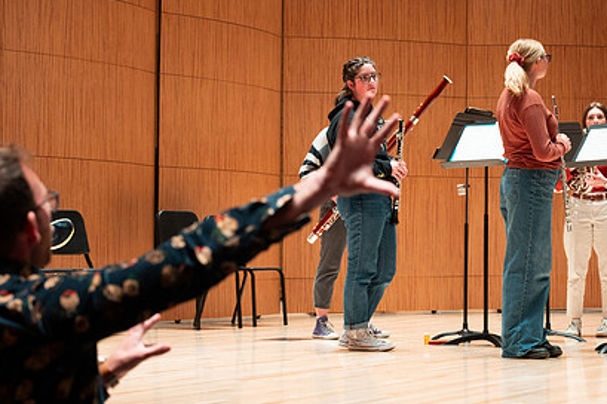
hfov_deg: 22.4
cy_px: 236
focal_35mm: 91
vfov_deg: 15.0
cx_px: 282
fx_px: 1533
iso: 1250
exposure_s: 1/125
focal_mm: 62
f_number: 4
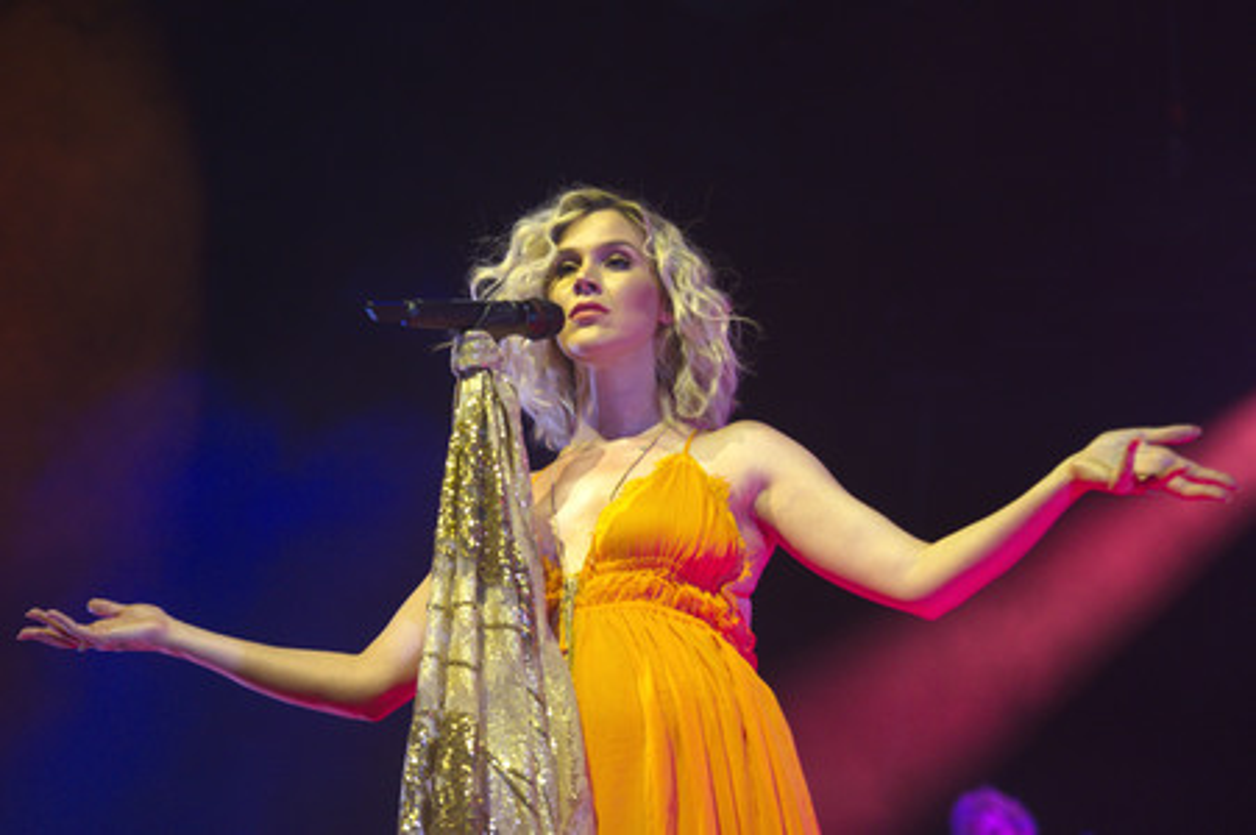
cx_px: 628
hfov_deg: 23.7
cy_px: 418
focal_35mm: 86
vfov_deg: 15.9
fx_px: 2998
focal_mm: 86
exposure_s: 1/160
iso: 1600
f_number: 2.8
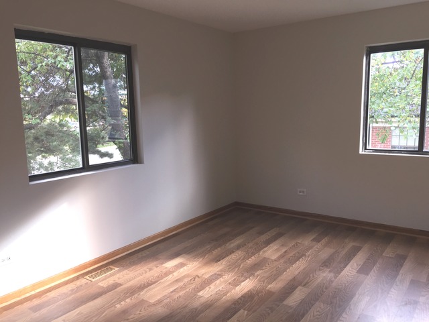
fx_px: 359
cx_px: 214
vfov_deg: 48.2
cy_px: 161
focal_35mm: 29
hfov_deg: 61.7
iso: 32
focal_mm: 4.15
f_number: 2.2
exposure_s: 1/76
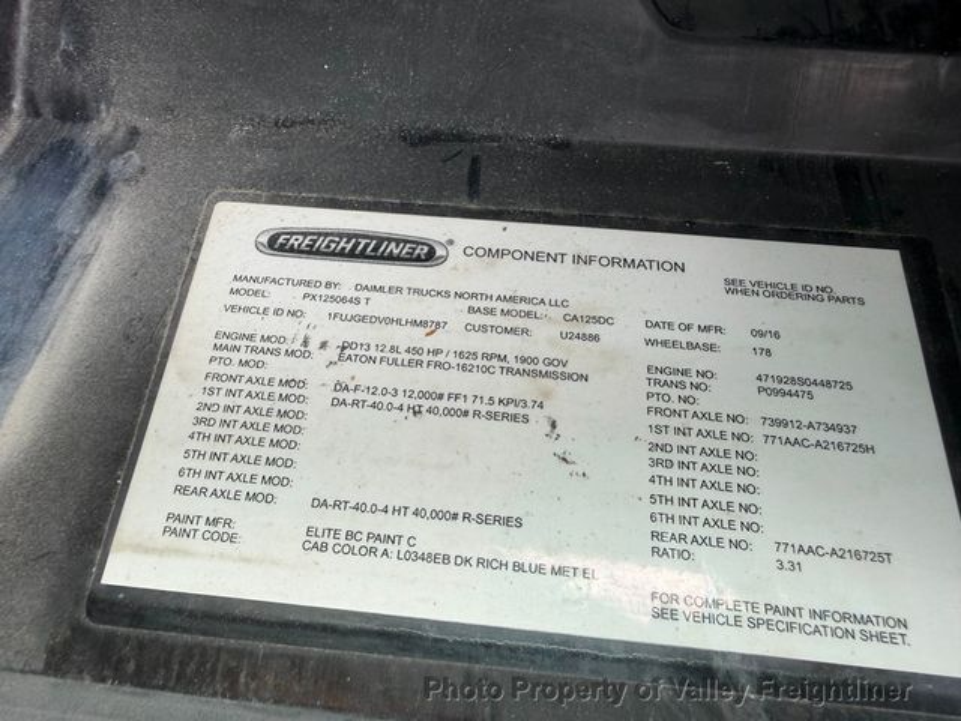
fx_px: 666
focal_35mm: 24
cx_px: 480
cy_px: 360
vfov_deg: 56.8
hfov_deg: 71.6
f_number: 2.2
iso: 50
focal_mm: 2.22
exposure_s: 1/121
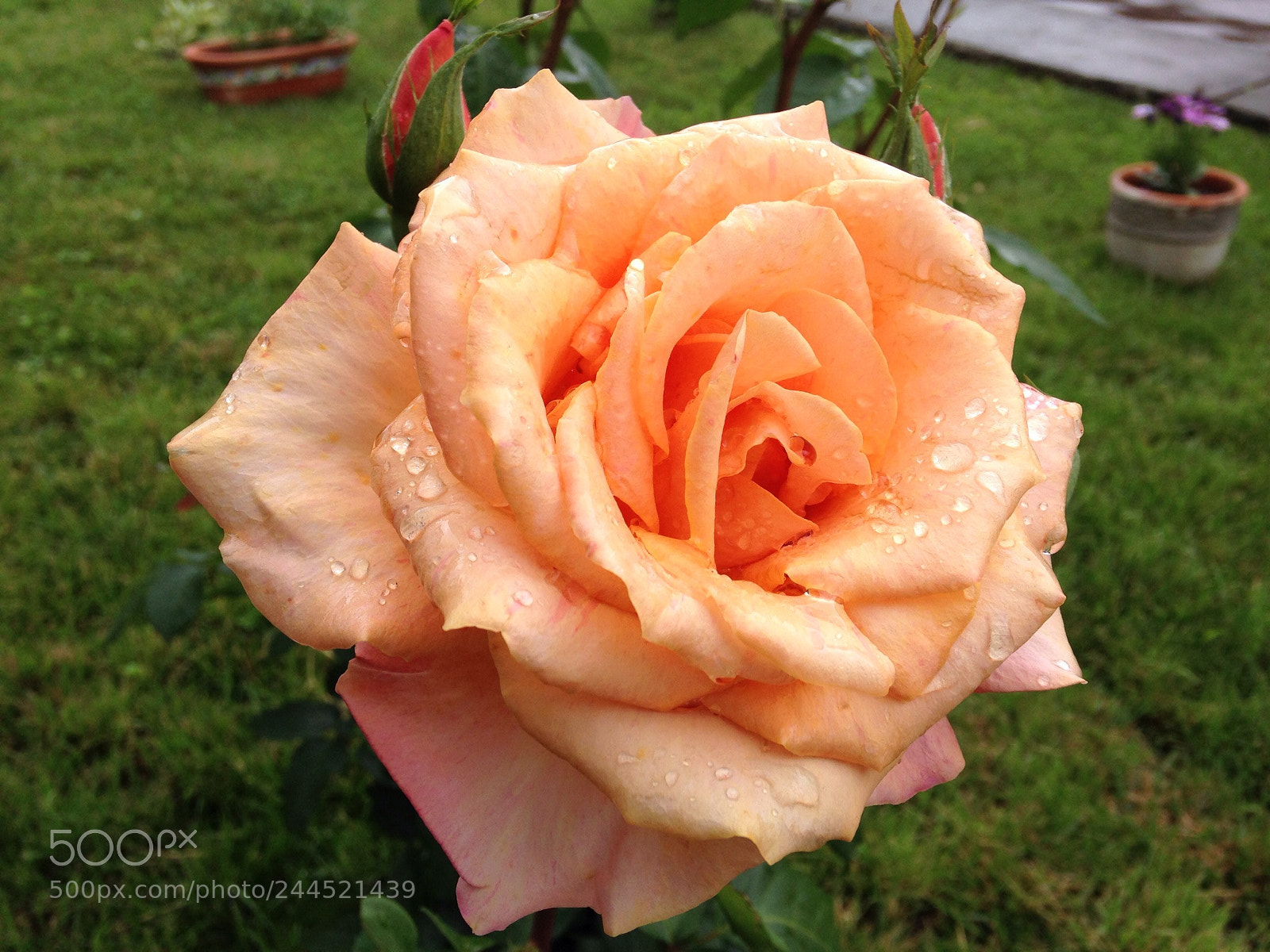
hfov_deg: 55.4
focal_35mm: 33
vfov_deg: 42.9
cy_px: 476
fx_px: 1211
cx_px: 635
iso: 50
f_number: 2.4
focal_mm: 4.12
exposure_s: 1/266
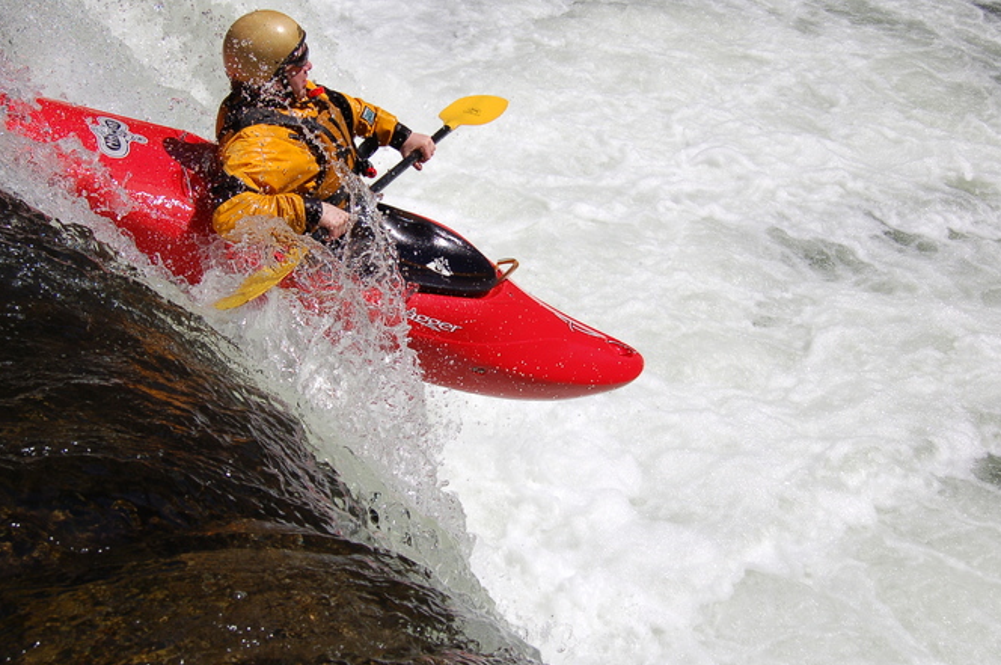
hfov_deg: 41.9
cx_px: 464
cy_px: 292
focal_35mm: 47
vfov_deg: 28.6
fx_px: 1305
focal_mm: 26
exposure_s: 1/1600
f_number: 6.3
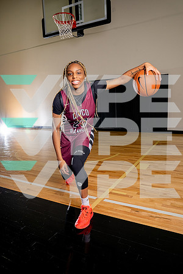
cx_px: 92
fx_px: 197
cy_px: 137
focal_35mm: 26
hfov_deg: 49.9
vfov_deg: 69.8
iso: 640
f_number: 7.1
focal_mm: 25.8
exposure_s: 1/200
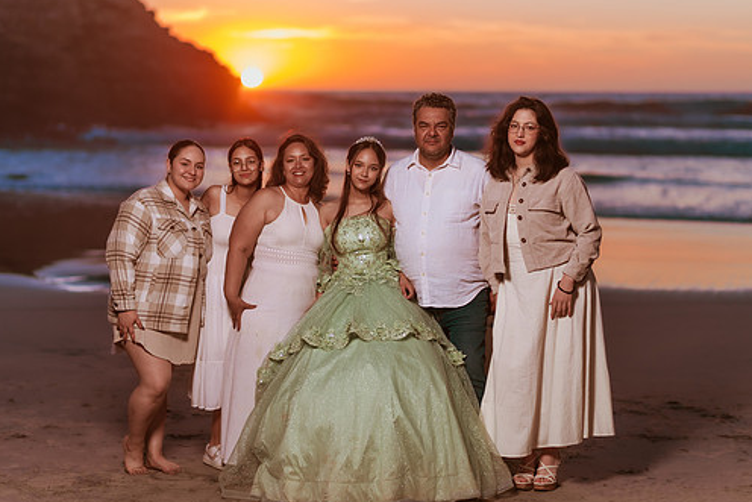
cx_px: 364
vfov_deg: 19.5
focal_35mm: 70
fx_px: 1463
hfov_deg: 28.8
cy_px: 248
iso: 100
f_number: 1.4
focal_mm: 58
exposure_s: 1/2500
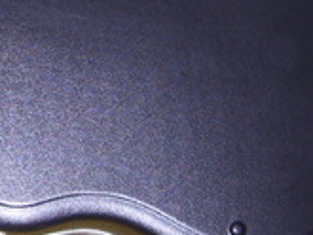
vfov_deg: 13.6
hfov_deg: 17.3
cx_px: -57
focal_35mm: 109
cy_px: 77
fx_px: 986
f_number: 2.7
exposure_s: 1/60
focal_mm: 6
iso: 80
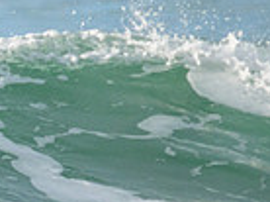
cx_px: -293
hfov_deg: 0.6
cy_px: 123
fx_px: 25267
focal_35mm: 3245
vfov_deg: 0.5
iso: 2200
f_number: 11
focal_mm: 800
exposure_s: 1/1250
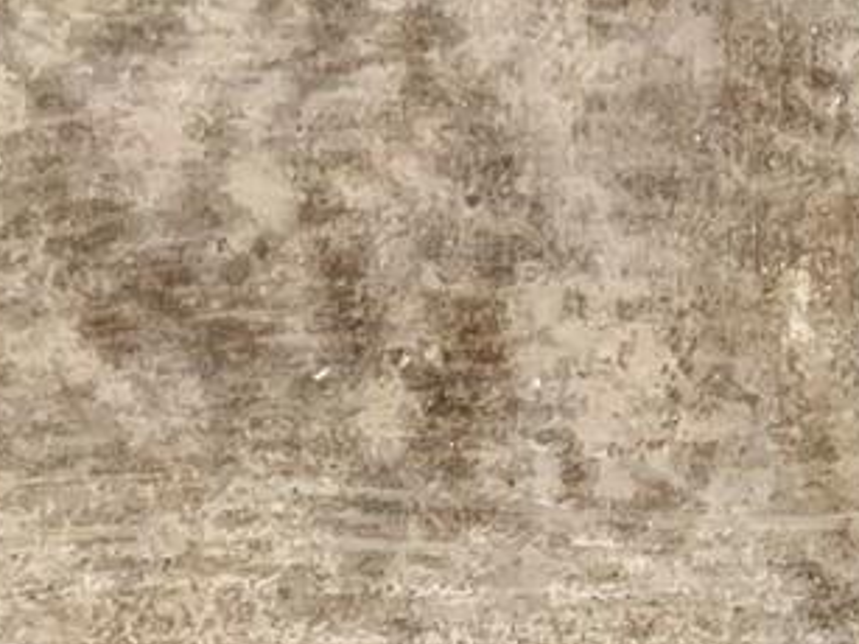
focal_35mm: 125
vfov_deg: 11.6
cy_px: -141
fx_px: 3101
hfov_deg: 15.3
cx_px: -132
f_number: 2.8
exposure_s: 1/1400
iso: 102
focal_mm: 4.5
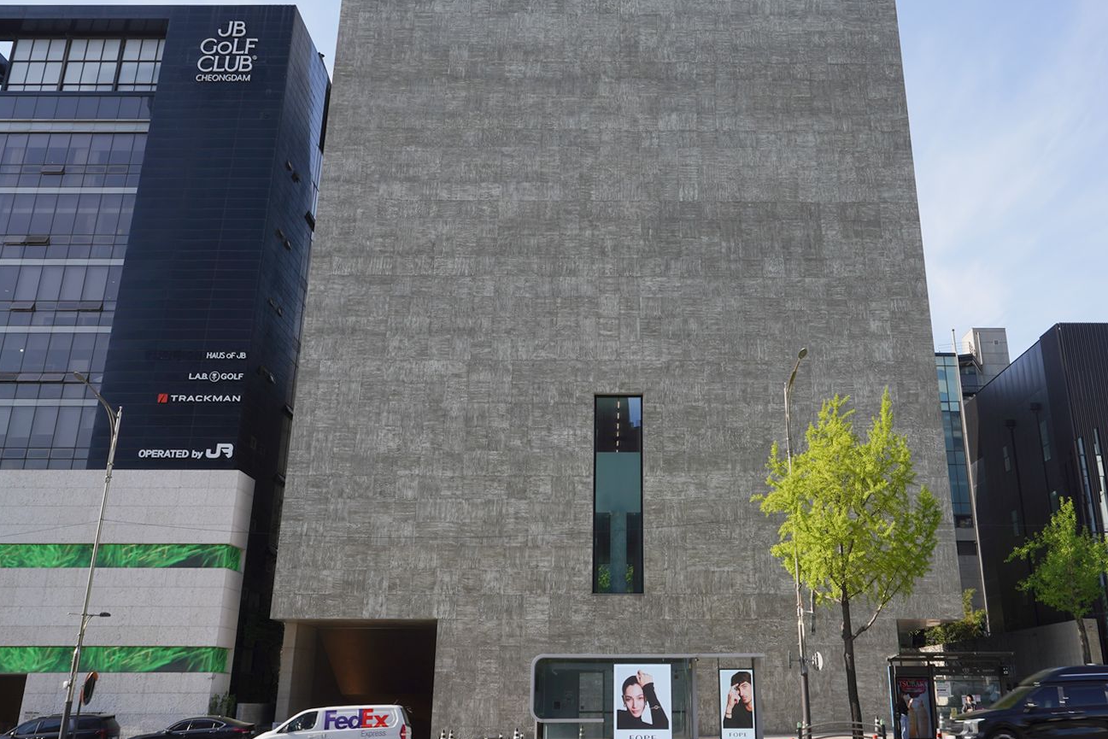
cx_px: 627
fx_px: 1139
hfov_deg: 51.7
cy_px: 197
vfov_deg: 35.3
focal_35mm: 37
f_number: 13
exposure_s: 1/100
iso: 100
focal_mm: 24
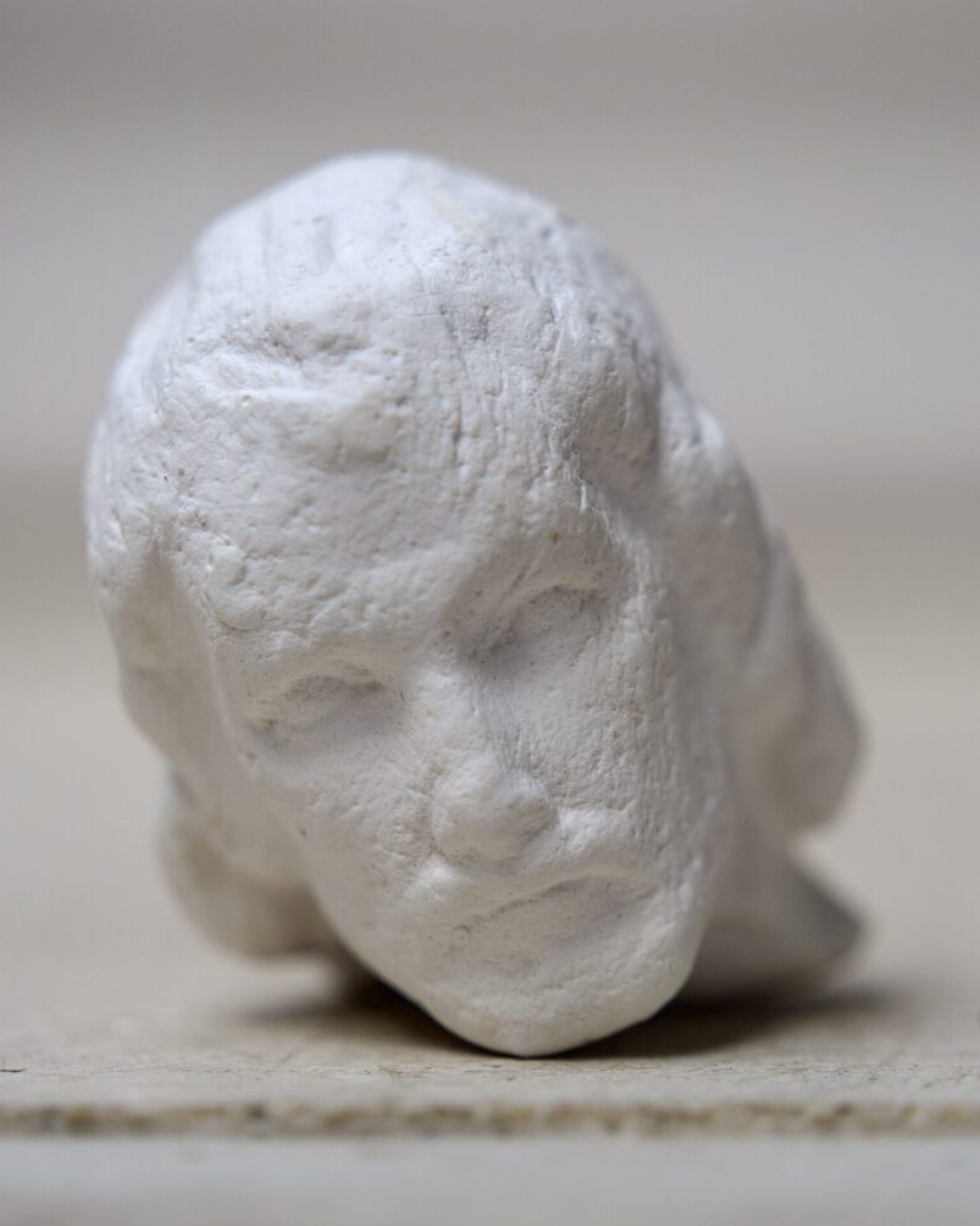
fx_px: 4569
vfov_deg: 15.3
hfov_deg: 12.2
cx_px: 487
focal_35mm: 126
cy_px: 580
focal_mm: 60
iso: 200
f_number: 4.5
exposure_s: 1/250
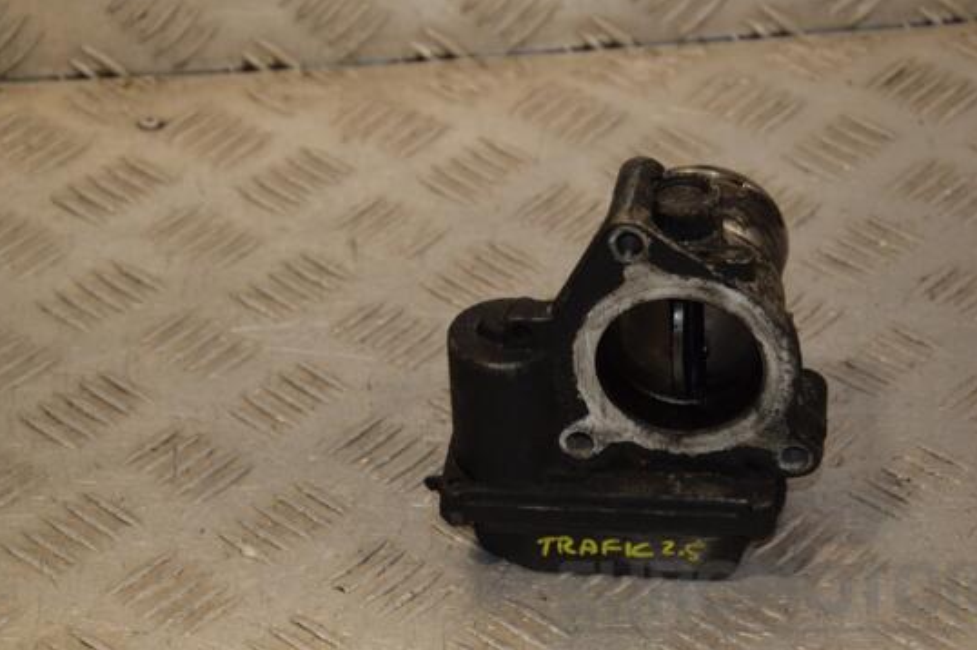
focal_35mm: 126
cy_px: 347
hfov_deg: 16.3
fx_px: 3405
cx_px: 525
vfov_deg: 10.9
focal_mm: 75
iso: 800
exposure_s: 1/200
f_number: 7.1
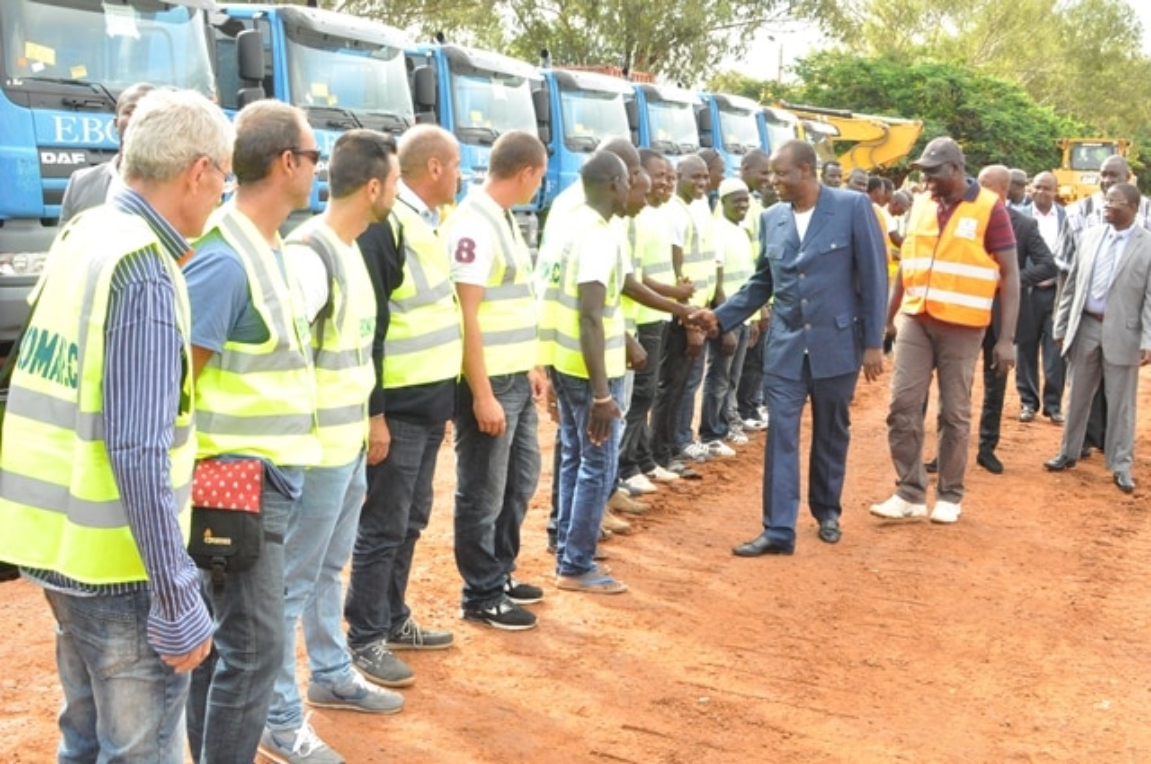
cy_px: 382
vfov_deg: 31.8
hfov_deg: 46.5
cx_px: 576
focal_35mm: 42
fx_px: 1341
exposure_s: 1/250
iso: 3200
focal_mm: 28
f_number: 14
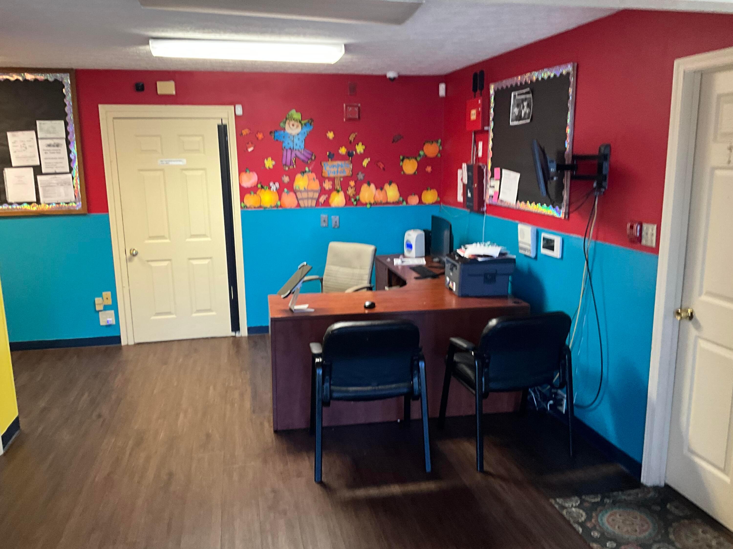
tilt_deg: -10.2
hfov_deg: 61.7
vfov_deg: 48.2
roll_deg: +1.0
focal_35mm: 29
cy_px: 274
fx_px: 614
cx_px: 366
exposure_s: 1/40
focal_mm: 3
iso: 200
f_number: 1.8
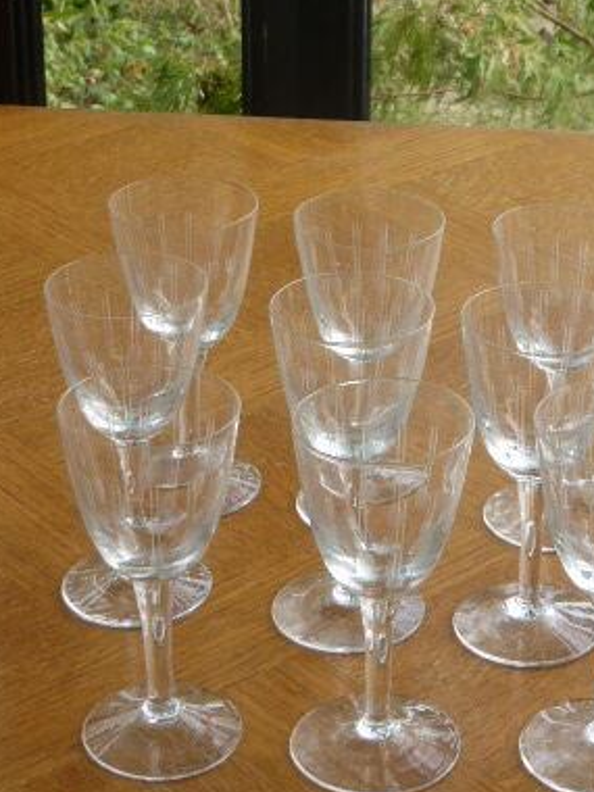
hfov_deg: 15.4
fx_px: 2196
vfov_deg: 20.4
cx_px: 419
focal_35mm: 96
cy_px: 346
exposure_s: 1/80
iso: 100
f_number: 4.6
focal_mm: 9.7
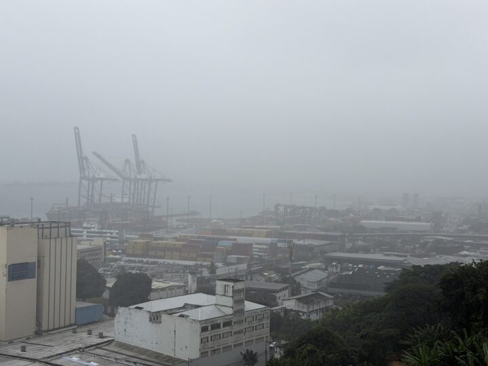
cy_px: 183
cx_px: 244
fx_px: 677
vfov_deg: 30.3
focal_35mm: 48
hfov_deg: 39.7
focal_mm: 6.76
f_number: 1.78
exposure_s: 1/5587
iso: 64
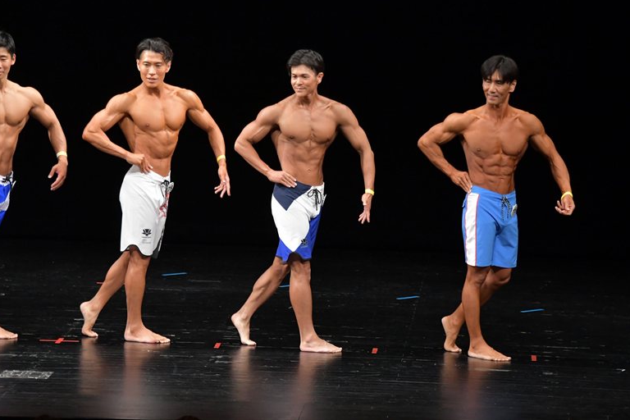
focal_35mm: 227
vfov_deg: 6.1
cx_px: 314
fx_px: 3972
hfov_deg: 9.1
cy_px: 209
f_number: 5.6
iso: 3200
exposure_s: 1/400
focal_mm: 150
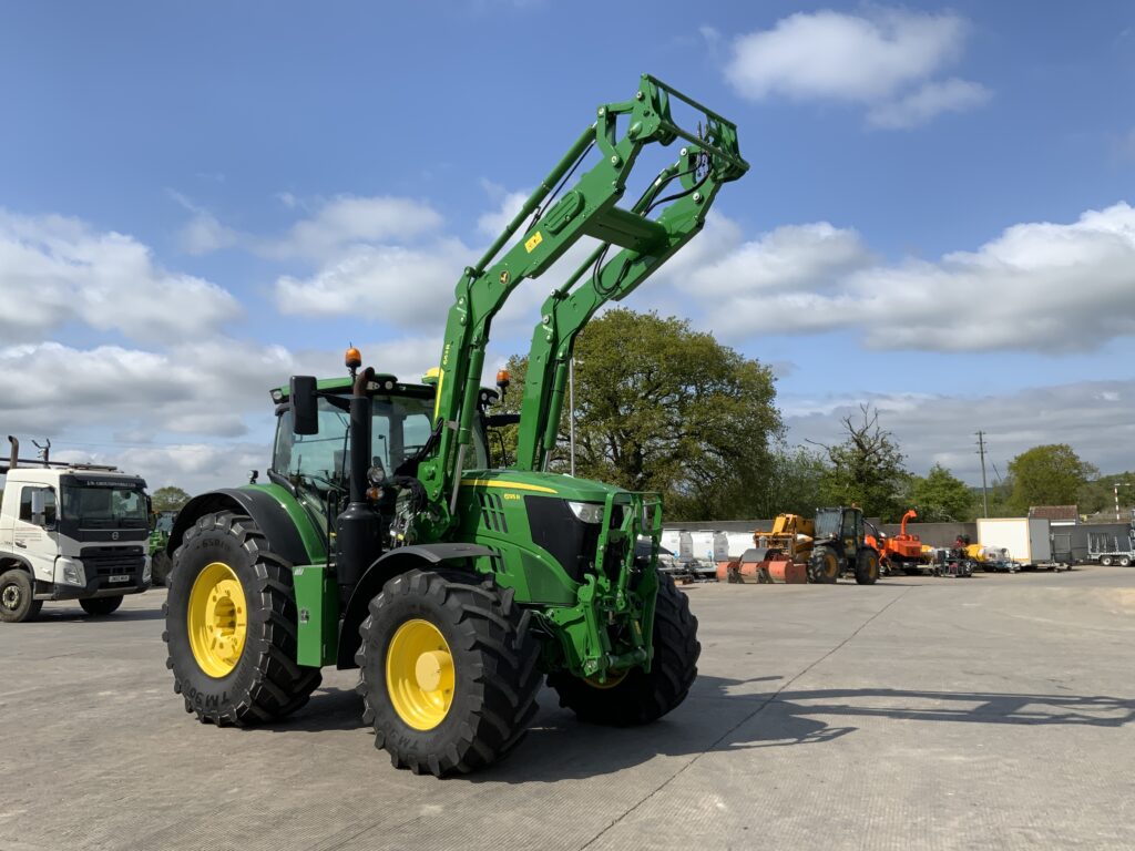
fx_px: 951
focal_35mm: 29
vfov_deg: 48.2
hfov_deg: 61.7
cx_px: 568
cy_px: 426
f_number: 1.8
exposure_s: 1/1577
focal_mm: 3
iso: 16
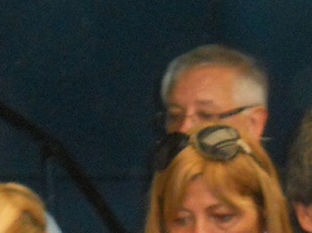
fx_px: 1899
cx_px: 384
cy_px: 359
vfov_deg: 6.9
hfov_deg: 9.3
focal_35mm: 211
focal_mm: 8.2
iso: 320
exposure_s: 1/30
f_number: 4.3
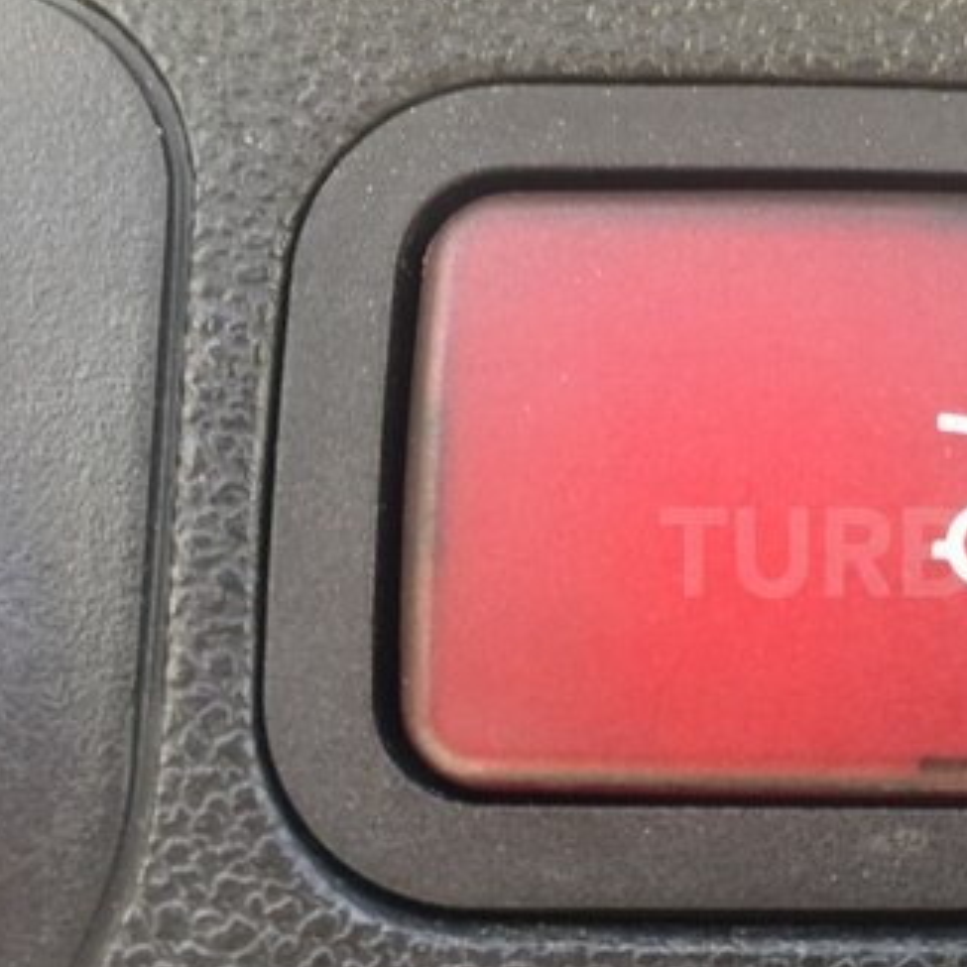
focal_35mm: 52
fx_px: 1643
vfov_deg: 32.7
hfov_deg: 30.5
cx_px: 964
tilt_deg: +20.5
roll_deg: +5.2
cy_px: 552
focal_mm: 4.15
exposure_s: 1/50
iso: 32
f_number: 2.2
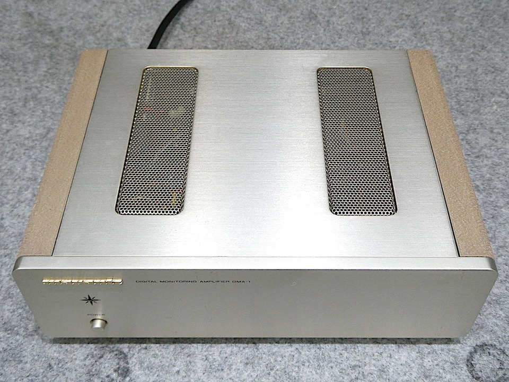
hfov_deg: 46.8
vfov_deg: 36.0
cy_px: 191
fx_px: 588
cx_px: 254
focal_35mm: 40
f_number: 3.8
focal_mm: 7.2
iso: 640
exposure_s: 1/80
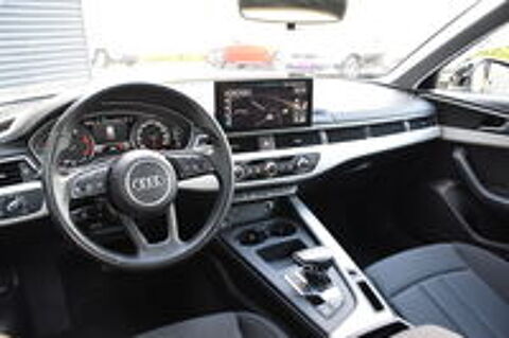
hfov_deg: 62.0
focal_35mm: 30
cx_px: 254
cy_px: 169
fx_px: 424
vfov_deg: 43.5
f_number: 4
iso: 720
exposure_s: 1/60
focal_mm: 20
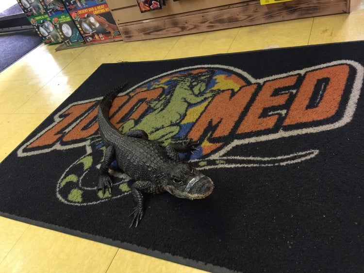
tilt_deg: -39.2
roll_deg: +21.4
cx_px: 182
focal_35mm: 29
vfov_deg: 48.2
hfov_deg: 61.7
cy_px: 136
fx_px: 305
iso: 100
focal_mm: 4.15
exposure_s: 1/15
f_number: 2.2
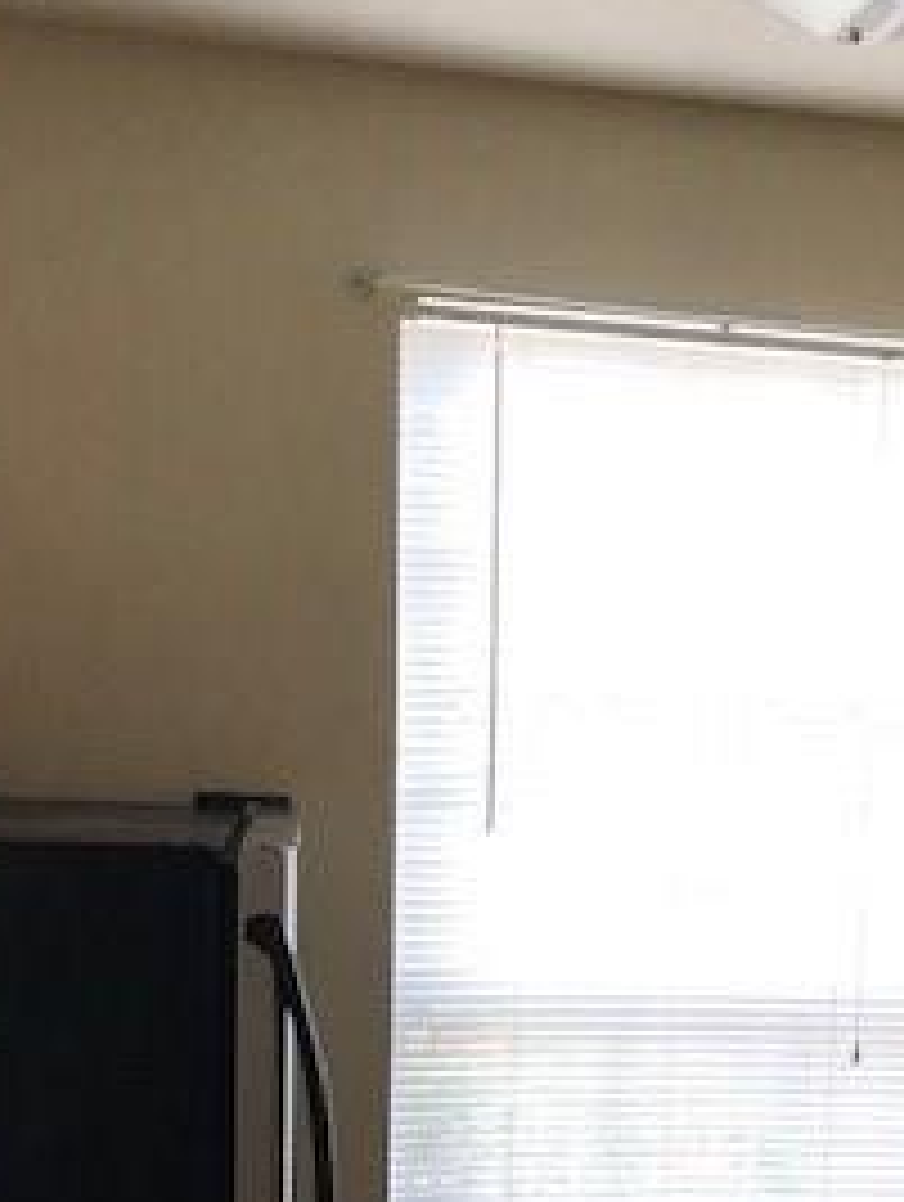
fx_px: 2327
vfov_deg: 28.3
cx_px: 873
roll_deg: -3.6
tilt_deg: -6.7
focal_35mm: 67
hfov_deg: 21.3
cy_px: 981
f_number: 1.8
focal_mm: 3.99
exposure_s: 1/30
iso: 32
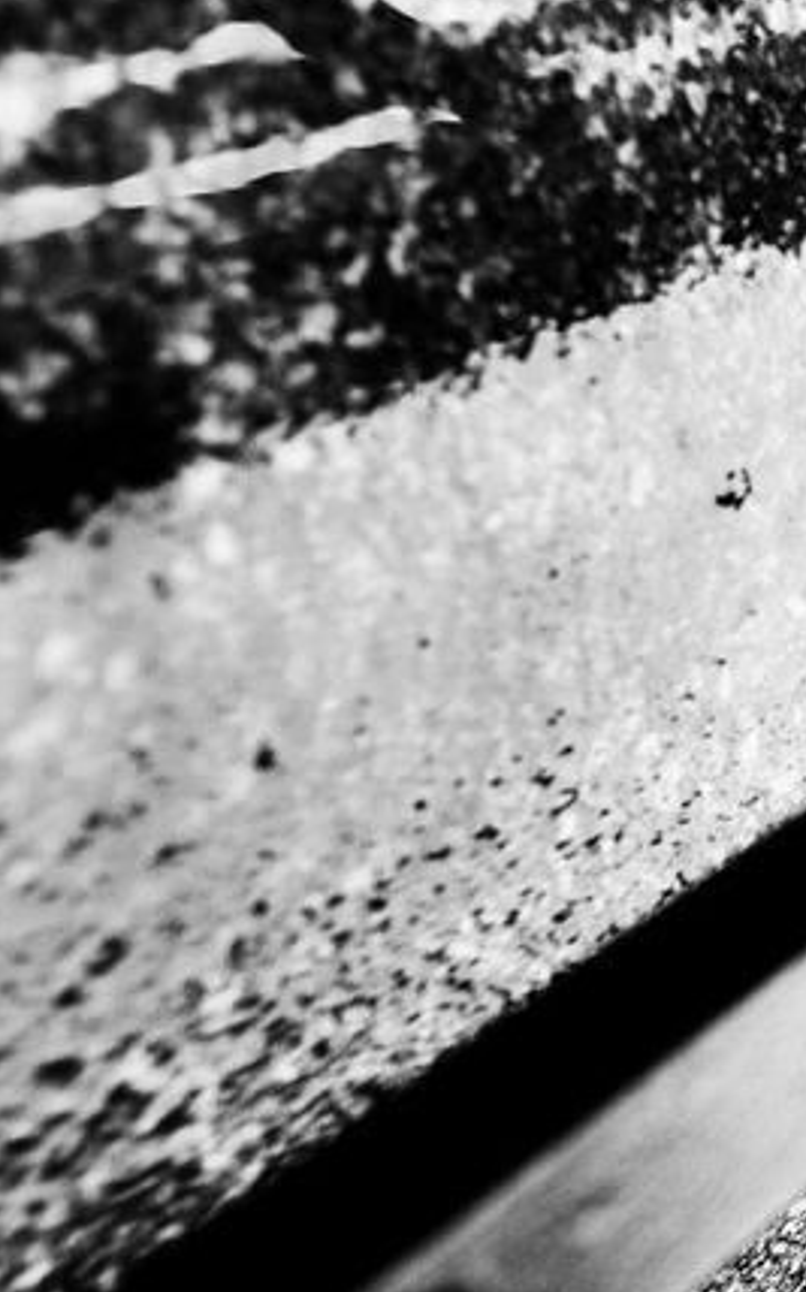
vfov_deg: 27.3
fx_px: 2639
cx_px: 818
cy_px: 423
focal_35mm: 75
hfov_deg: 17.0
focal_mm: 35
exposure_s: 1/200
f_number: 3.2
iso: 200
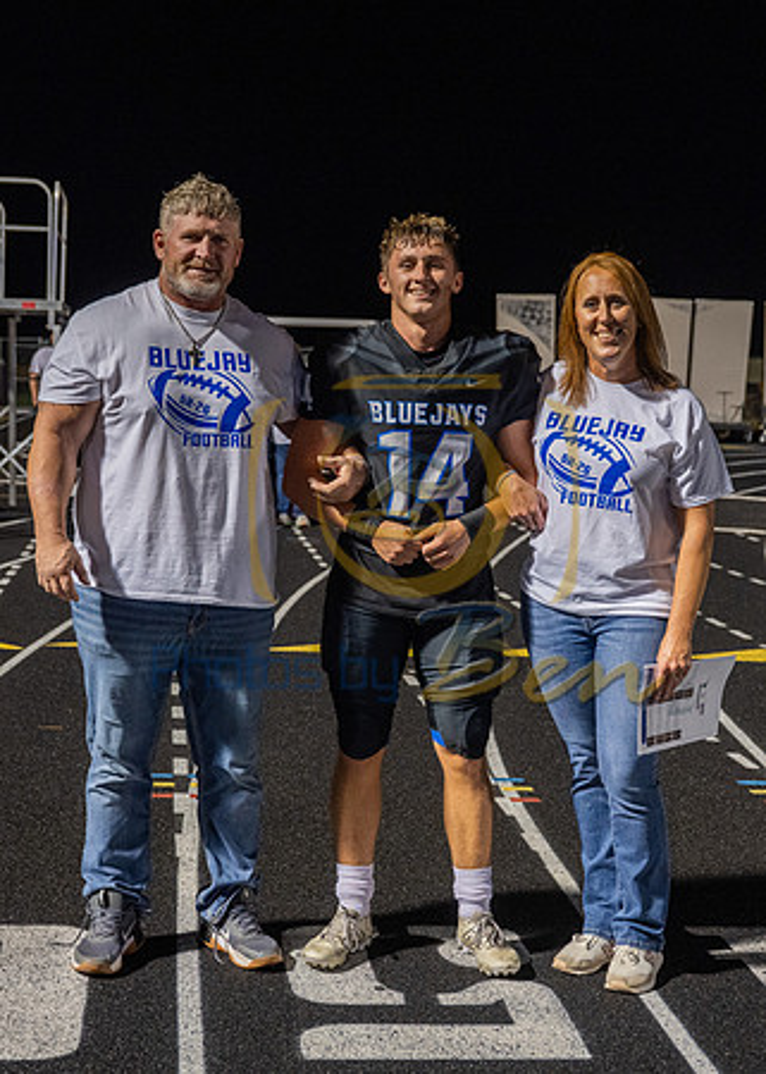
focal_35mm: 59
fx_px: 1805
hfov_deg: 24.0
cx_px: 363
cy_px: 532
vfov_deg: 33.1
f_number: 4
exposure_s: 1/160
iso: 1250
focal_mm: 40
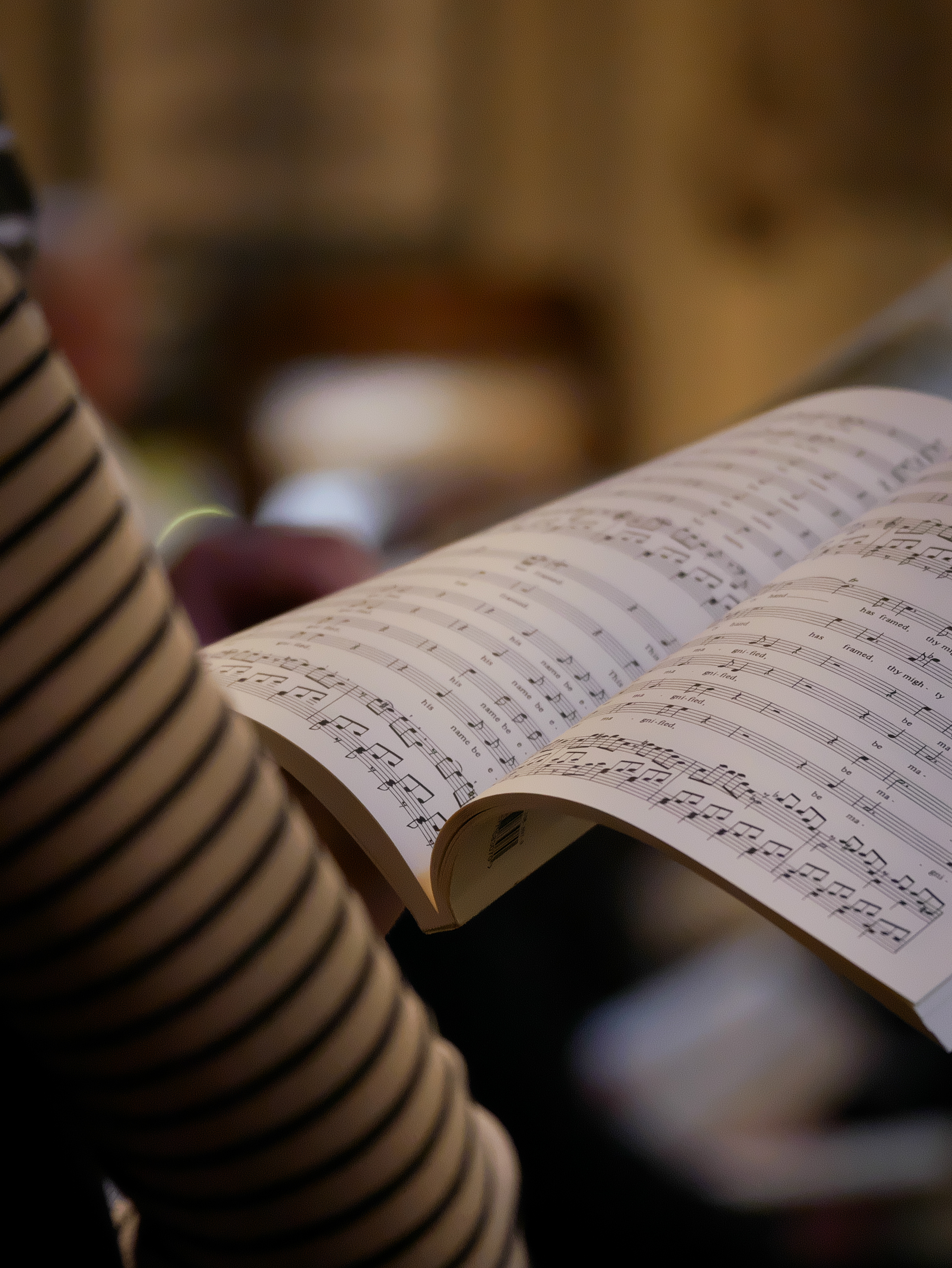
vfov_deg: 7.6
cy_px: 746
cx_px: 487
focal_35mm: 262
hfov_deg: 5.7
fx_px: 9600
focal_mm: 100
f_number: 2.8
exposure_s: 1/250
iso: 3200
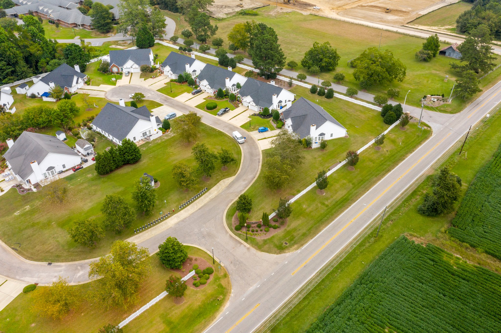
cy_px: 166
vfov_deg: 46.4
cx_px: 250
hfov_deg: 65.5
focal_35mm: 28
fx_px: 390
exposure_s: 1/100
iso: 100
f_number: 8
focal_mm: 10.26
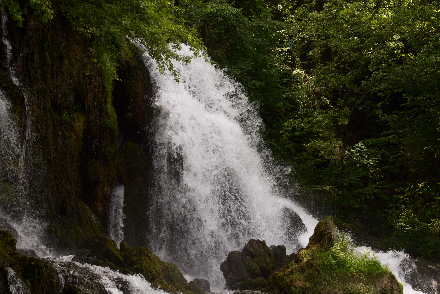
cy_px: 246
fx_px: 1161
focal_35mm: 95
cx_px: 201
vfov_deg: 14.3
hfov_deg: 21.4
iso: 200
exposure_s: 1/320
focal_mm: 45
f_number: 8
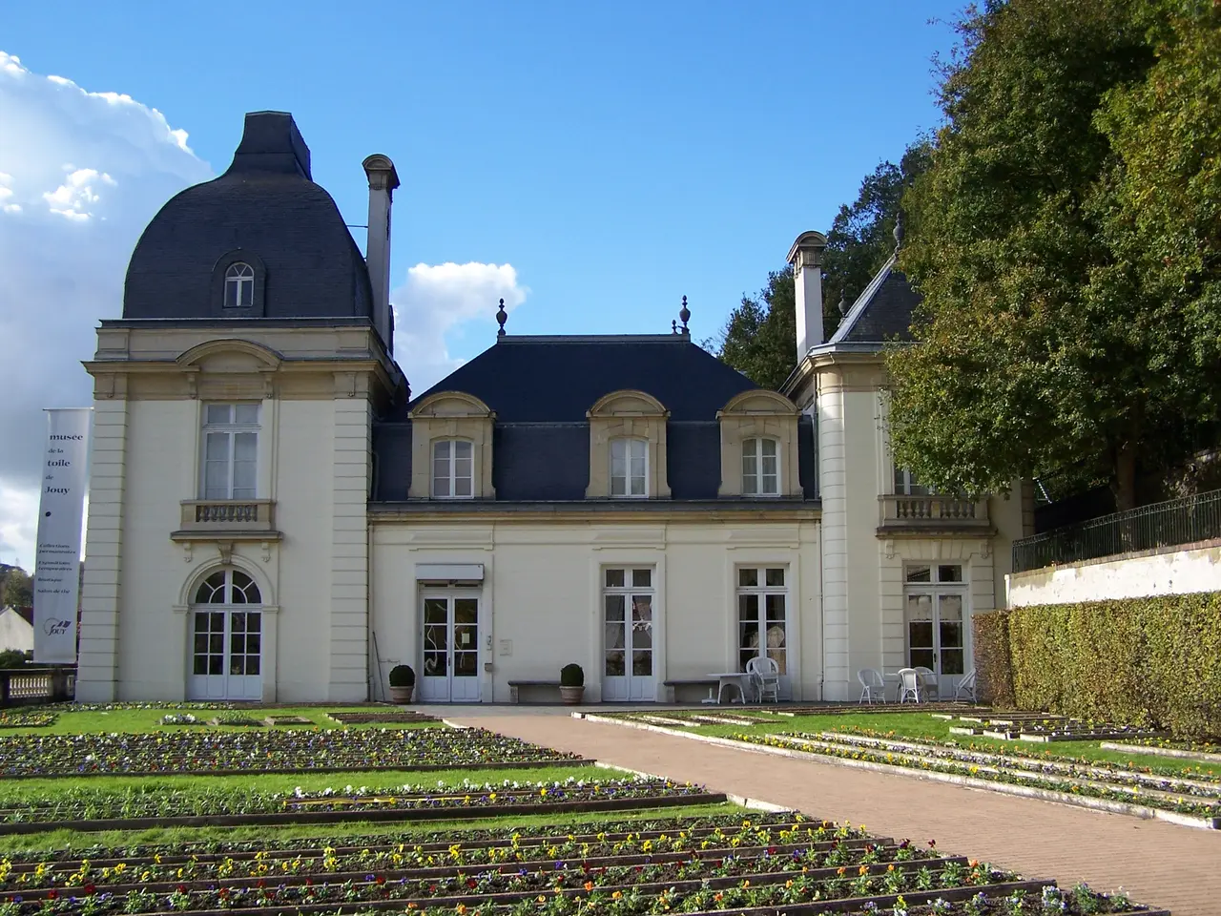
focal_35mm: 38
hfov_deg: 49.0
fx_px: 1340
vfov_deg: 37.7
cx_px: 610
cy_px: 458
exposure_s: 1/750
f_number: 2.8
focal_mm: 6.3
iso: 80
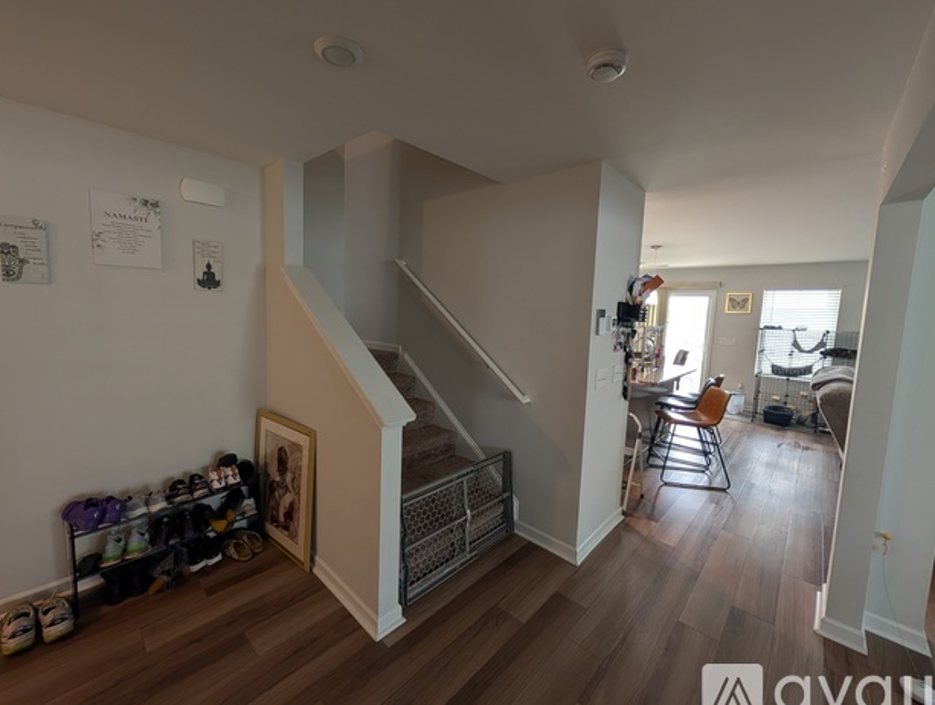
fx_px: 352
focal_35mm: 13
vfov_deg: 90.1
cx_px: 442
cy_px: 343
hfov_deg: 106.0
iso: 74
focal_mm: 2.02
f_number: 1.7
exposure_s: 1/60
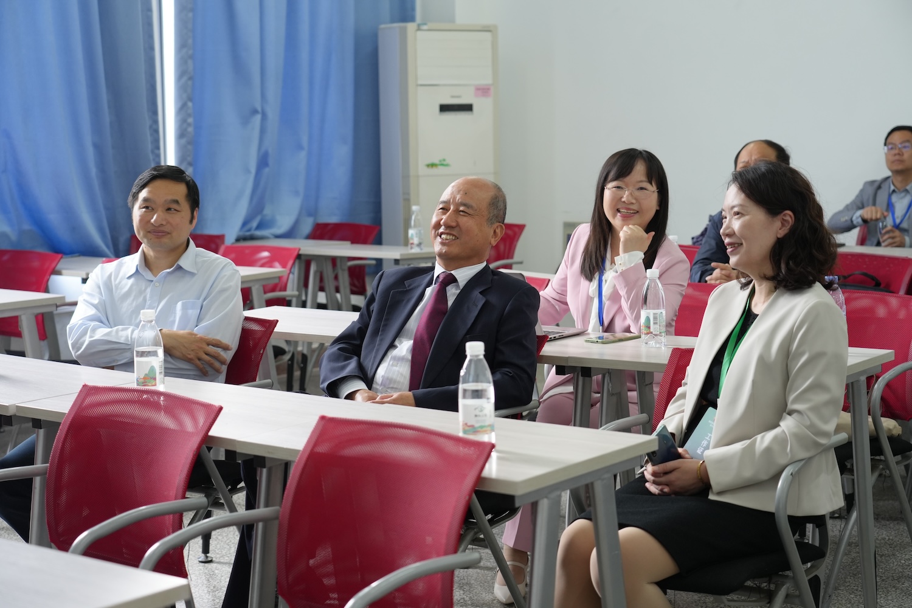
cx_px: 456
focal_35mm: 61
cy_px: 304
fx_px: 1545
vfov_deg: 22.3
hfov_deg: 32.9
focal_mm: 61
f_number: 4
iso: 1000
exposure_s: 1/160
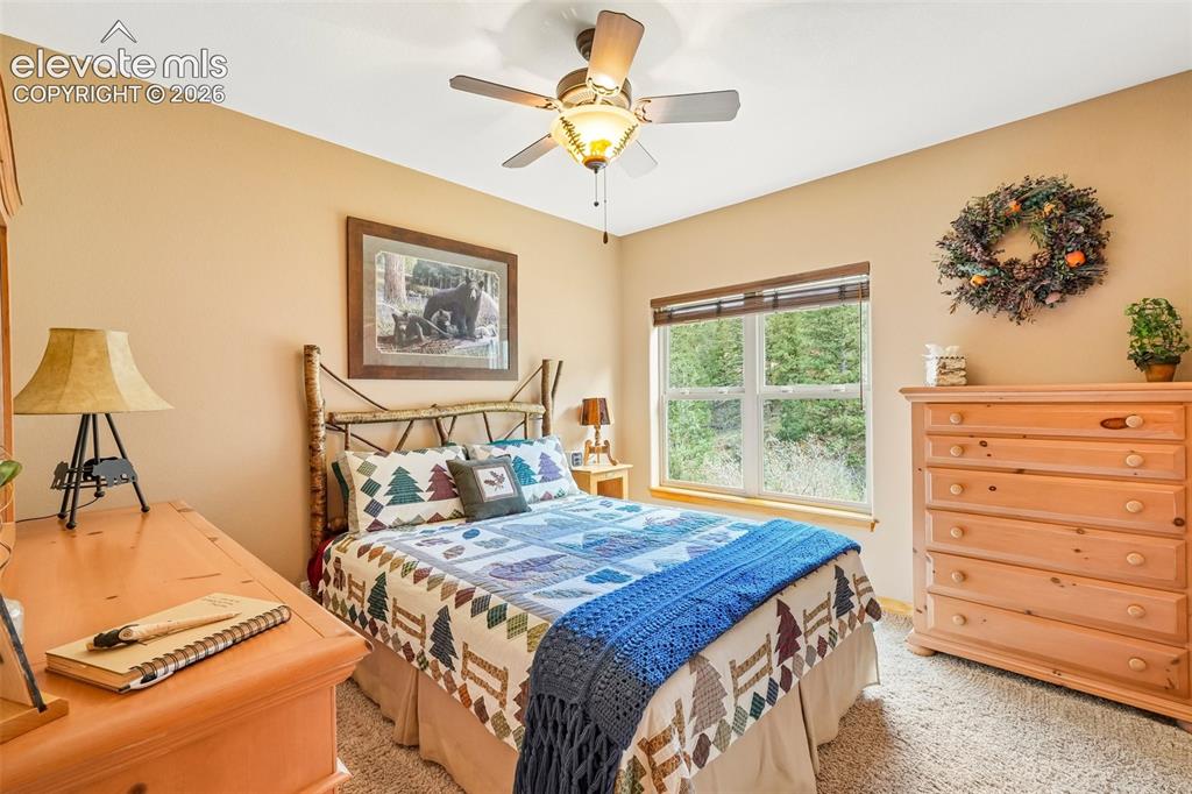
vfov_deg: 75.1
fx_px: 516
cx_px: 596
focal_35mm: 16
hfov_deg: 98.2
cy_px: 397
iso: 800
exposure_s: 1/3.33
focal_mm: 10.4
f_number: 8
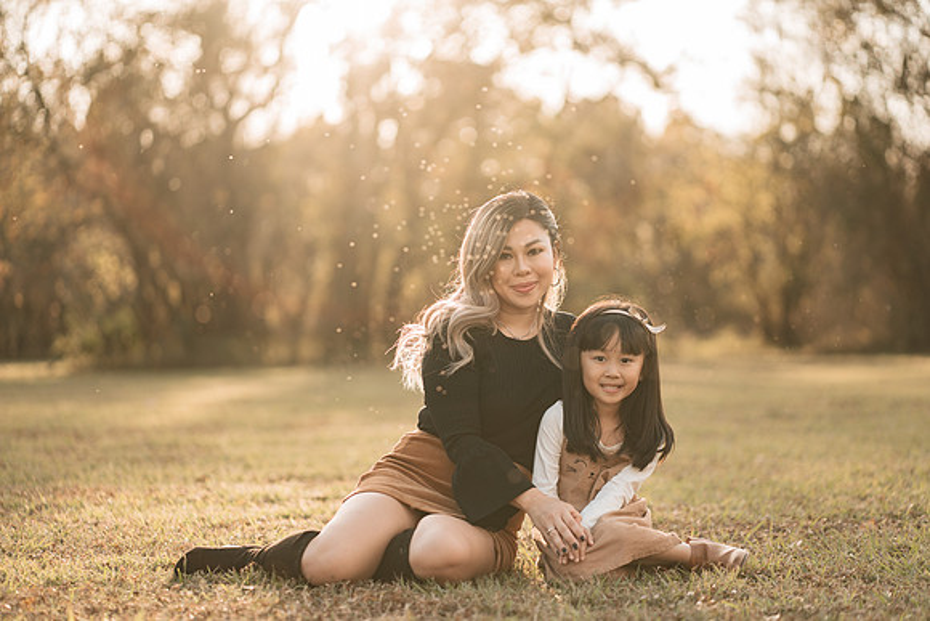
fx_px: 2196
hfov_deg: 23.9
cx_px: 465
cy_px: 310
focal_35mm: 85
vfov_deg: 16.1
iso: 100
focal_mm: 85
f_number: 2
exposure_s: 1/640
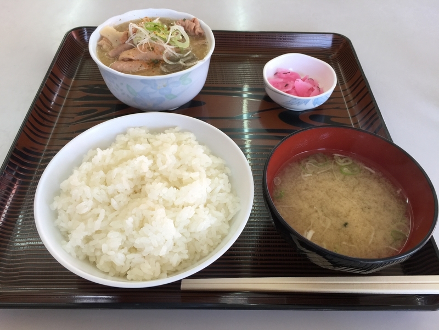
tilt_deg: -48.8
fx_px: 368
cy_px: 165
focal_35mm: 29
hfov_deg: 61.7
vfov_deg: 48.2
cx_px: 220
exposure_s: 1/60
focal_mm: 4.15
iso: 40
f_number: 2.2
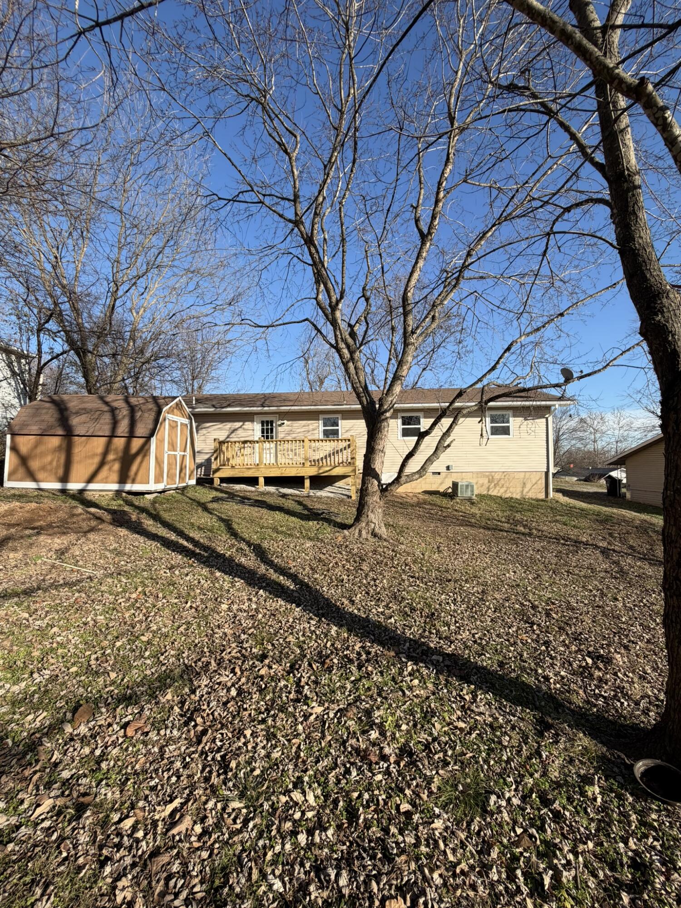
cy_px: 454
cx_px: 340
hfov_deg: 85.7
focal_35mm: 14
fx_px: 367
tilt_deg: +2.8
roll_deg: +0.3
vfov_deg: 102.1
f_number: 2.2
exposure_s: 1/770
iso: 32
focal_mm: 2.22
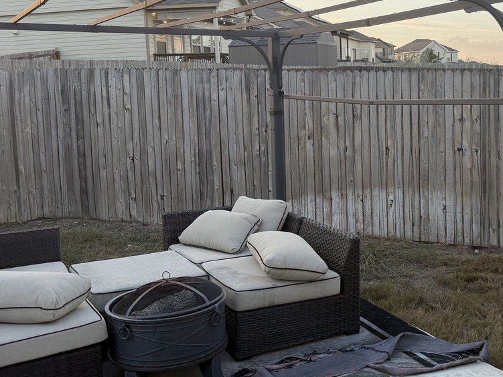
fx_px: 668
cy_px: 147
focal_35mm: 46
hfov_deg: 40.6
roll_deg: +2.4
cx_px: 346
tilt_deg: -5.6
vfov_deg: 31.4
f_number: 1.78
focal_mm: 6.76
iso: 100
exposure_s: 1/683
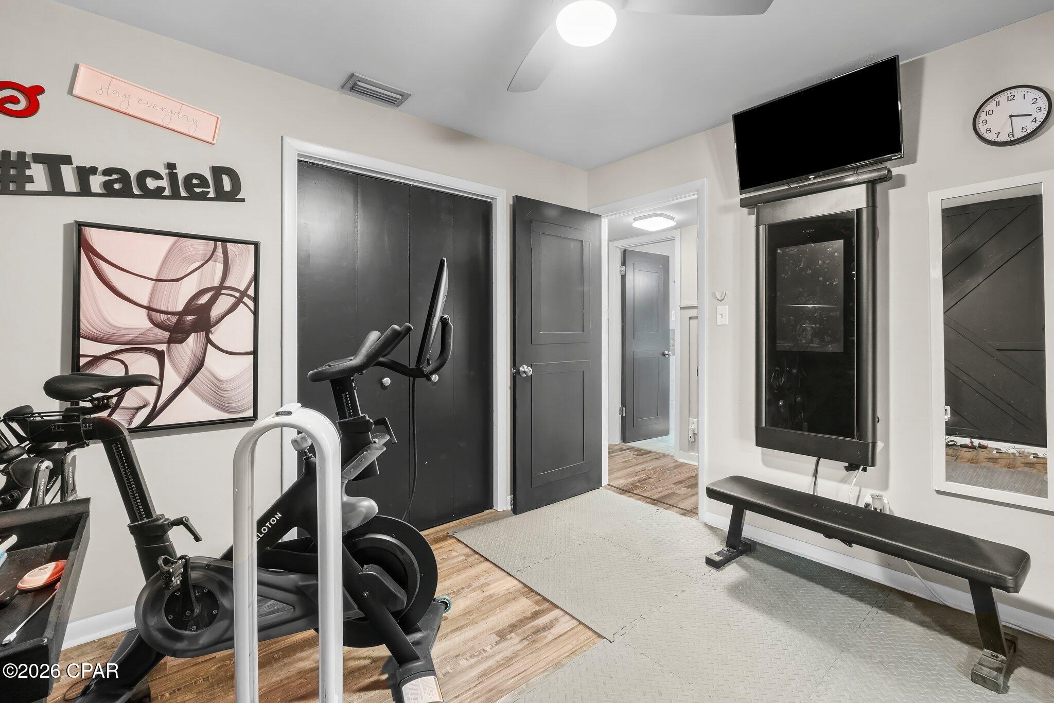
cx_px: 527
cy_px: 352
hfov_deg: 100.4
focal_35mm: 15
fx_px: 439
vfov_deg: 77.3
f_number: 9
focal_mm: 10
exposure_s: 5
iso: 800
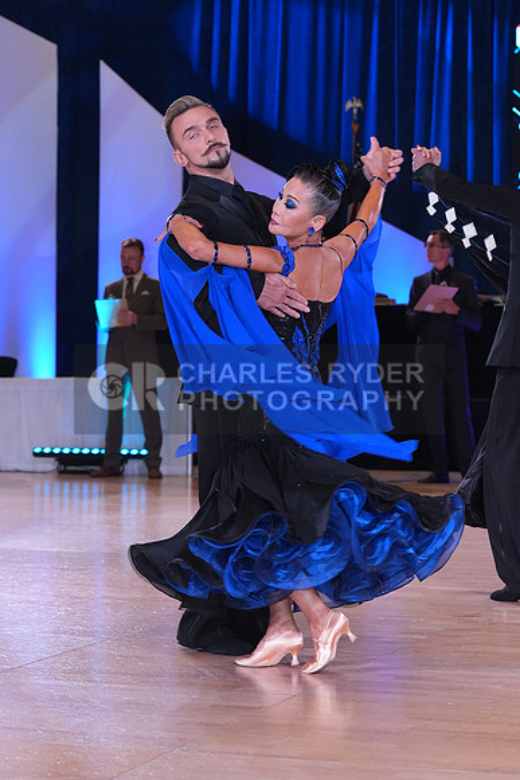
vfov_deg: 20.6
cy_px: 390
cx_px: 260
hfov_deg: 13.8
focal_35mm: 99
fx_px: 2144
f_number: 6.3
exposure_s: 1/250
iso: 3200
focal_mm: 99
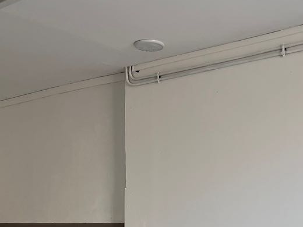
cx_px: 196
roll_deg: +0.1
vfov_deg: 21.8
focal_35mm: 64
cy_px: 247
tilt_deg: -1.6
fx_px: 560
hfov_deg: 30.1
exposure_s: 1/122
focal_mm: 5.1
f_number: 1.6
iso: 80
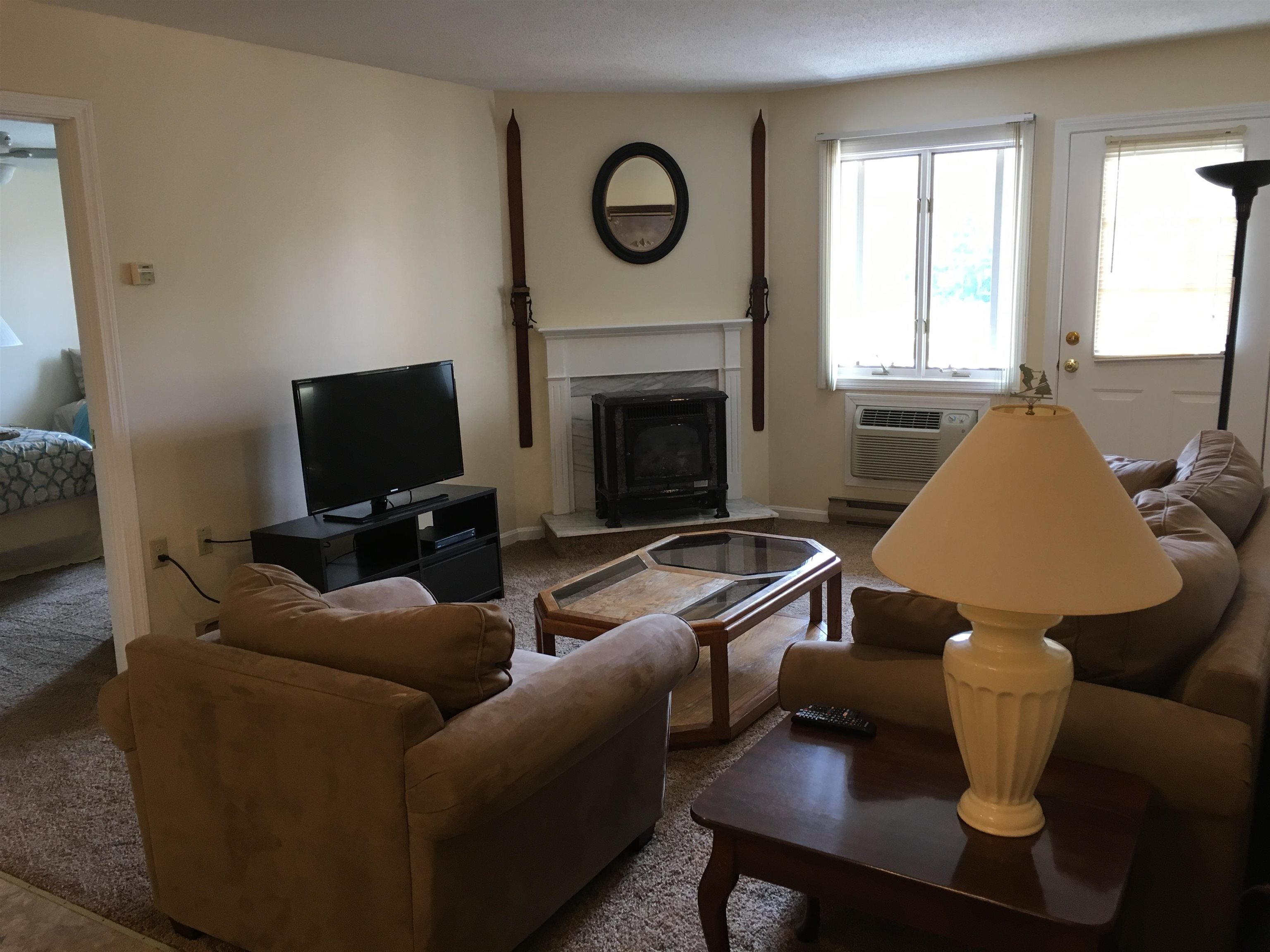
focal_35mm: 29
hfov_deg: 61.7
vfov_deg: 48.2
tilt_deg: -10.5
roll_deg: +2.0
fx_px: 1064
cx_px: 635
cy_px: 476
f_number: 2.2
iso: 80
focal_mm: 4.15
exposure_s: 1/30
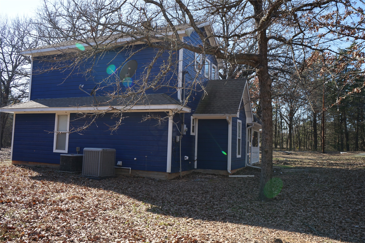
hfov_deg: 61.9
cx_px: 182
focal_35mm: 30
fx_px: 304
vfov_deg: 43.6
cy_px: 122
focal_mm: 30
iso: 100
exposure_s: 1/100
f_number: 7.1
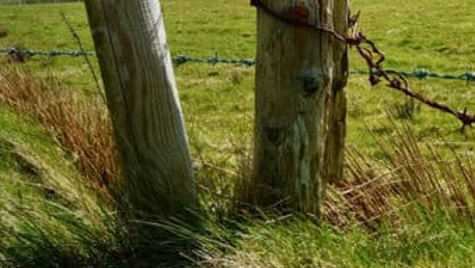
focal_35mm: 57
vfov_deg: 20.8
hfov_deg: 35.1
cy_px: 46
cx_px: 398
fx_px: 718
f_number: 5.6
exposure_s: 1/320
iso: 125
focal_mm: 8.8
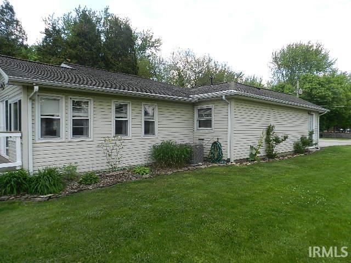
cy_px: 132
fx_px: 233
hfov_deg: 73.9
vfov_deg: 58.9
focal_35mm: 23
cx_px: 176
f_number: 3.4
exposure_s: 1/640
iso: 160
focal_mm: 4
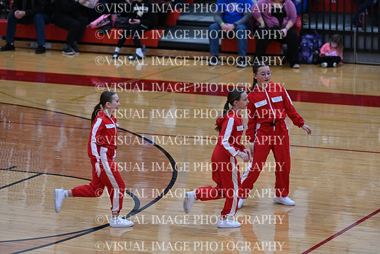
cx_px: 190
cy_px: 127
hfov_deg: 10.8
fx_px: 2006
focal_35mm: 190
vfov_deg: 7.2
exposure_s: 1/400
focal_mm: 190
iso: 4000
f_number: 4
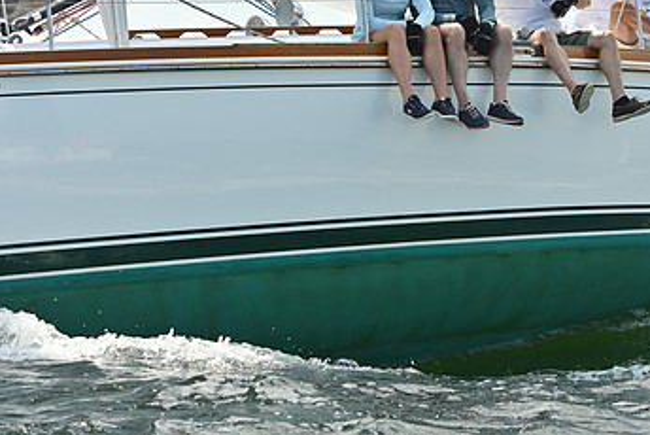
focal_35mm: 118
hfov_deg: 17.2
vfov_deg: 11.6
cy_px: 118
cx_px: 486
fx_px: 2132
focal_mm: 70
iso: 250
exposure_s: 1/1250
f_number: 5
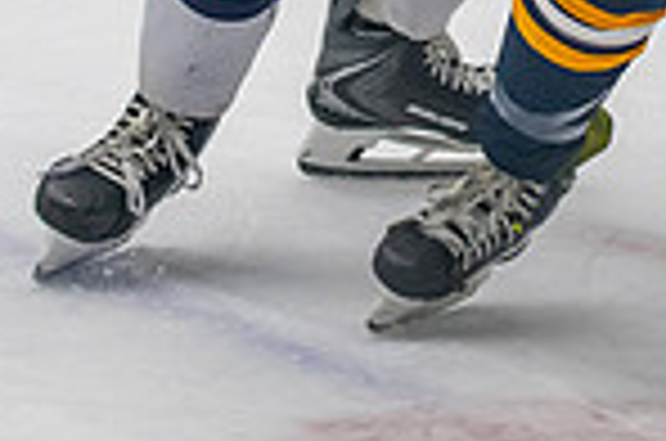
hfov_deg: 4.8
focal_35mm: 431
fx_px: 7956
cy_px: -373
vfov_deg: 3.2
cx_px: 579
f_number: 3.2
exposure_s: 1/640
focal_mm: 70
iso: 2000
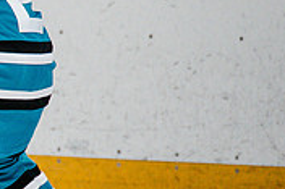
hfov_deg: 1.2
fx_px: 13058
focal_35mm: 1651
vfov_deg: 0.8
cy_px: 272
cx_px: -379
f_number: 3.2
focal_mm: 300
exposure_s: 1/4000
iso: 1250
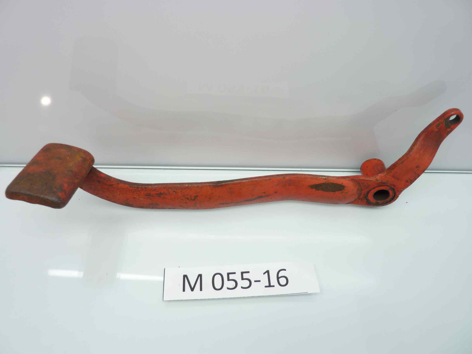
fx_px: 341
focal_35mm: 25
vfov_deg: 54.9
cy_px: 177
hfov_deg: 69.4
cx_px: 236
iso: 80
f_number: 3.3
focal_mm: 4.1
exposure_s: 1/13
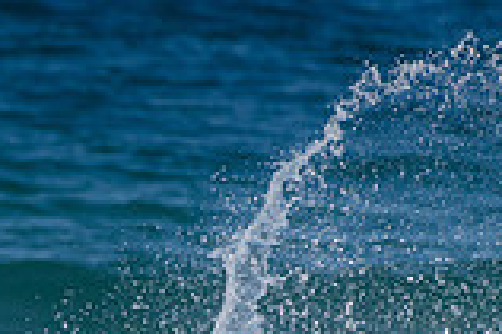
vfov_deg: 0.6
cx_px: -247
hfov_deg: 0.9
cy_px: 573
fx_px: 31398
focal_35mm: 2254
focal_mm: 500
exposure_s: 1/2000
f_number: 5.6
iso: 140
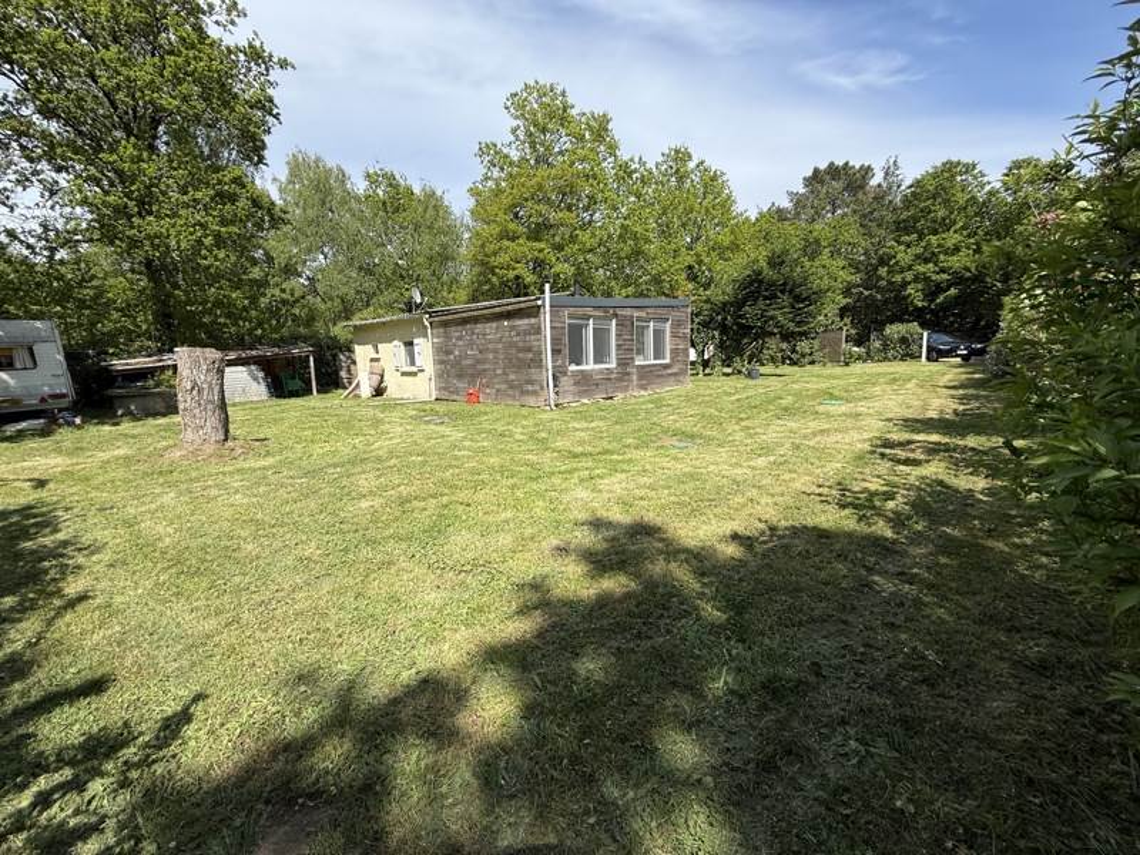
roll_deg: +1.5
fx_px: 461
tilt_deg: -8.9
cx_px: 570
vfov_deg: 85.7
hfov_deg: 102.1
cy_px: 428
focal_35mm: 14
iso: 50
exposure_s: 1/1534
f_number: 2.2
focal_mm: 2.22
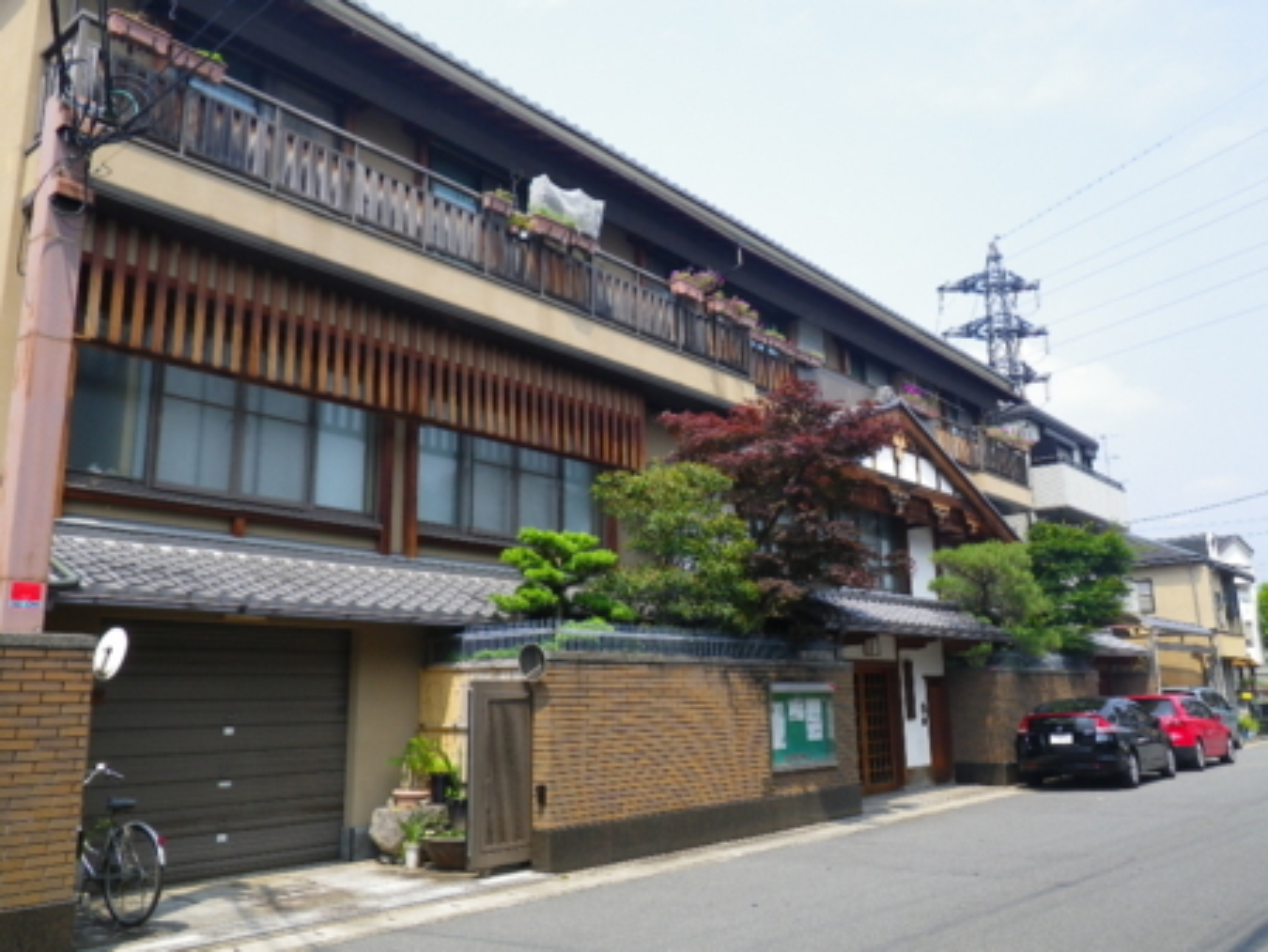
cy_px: 476
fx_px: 1026
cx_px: 634
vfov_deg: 49.8
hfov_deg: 63.4
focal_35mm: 28
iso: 80
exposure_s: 1/320
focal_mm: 5
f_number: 4.2
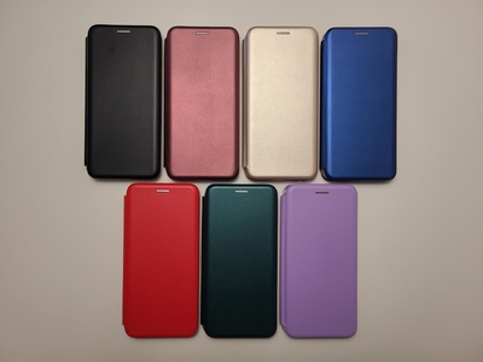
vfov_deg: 53.1
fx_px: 363
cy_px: 181
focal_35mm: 26
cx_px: 242
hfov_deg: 67.3
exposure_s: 1/100
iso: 50
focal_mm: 5.4
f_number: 1.8
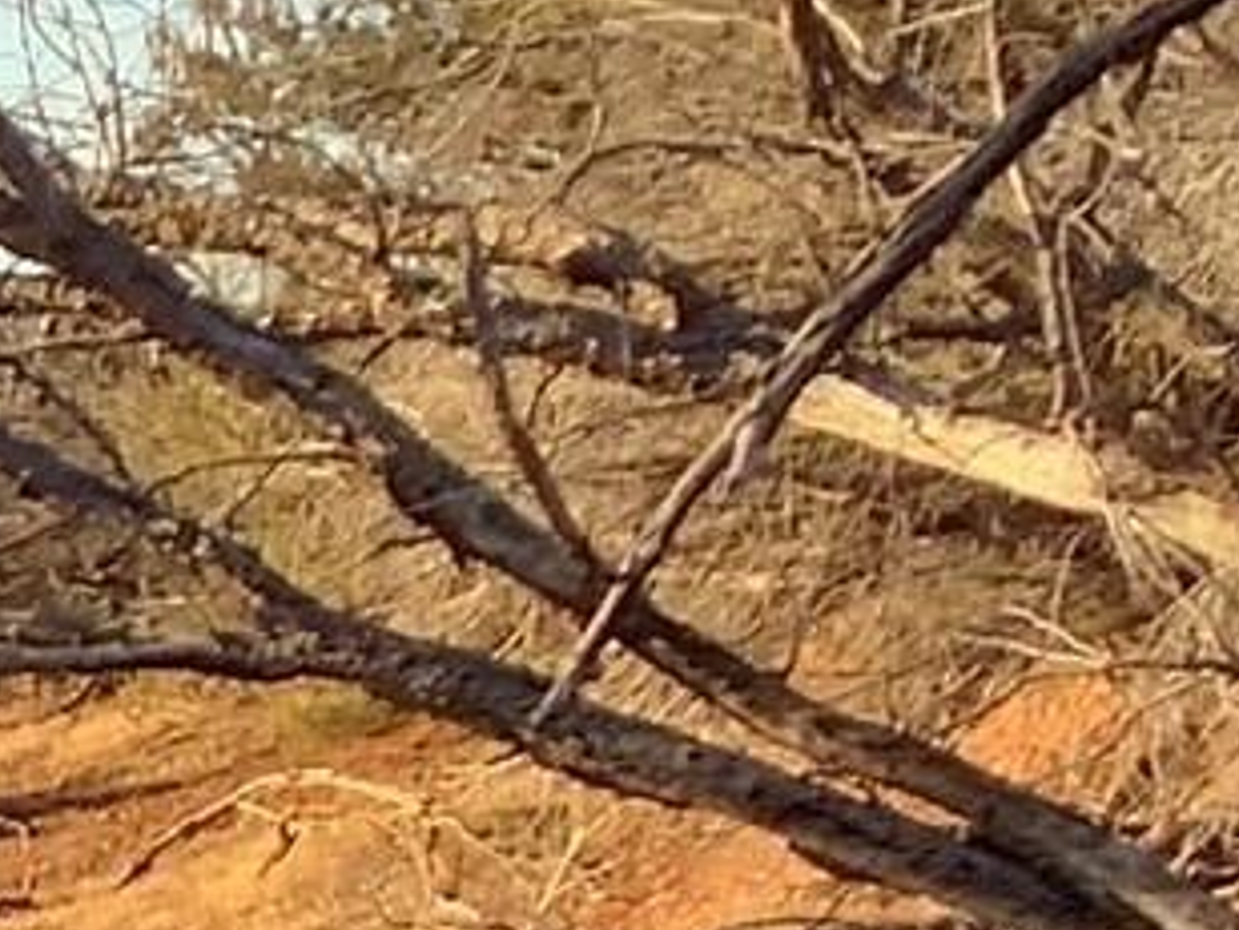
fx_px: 7373
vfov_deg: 6.8
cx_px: -2788
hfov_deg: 7.9
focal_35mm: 206
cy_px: 2178
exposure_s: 1/189
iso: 25
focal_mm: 3.3
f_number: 2.4
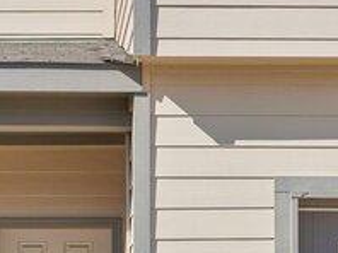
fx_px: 1063
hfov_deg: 17.9
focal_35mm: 109
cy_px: 338
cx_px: 53
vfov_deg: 13.1
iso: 100
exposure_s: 1/500
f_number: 8
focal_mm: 35
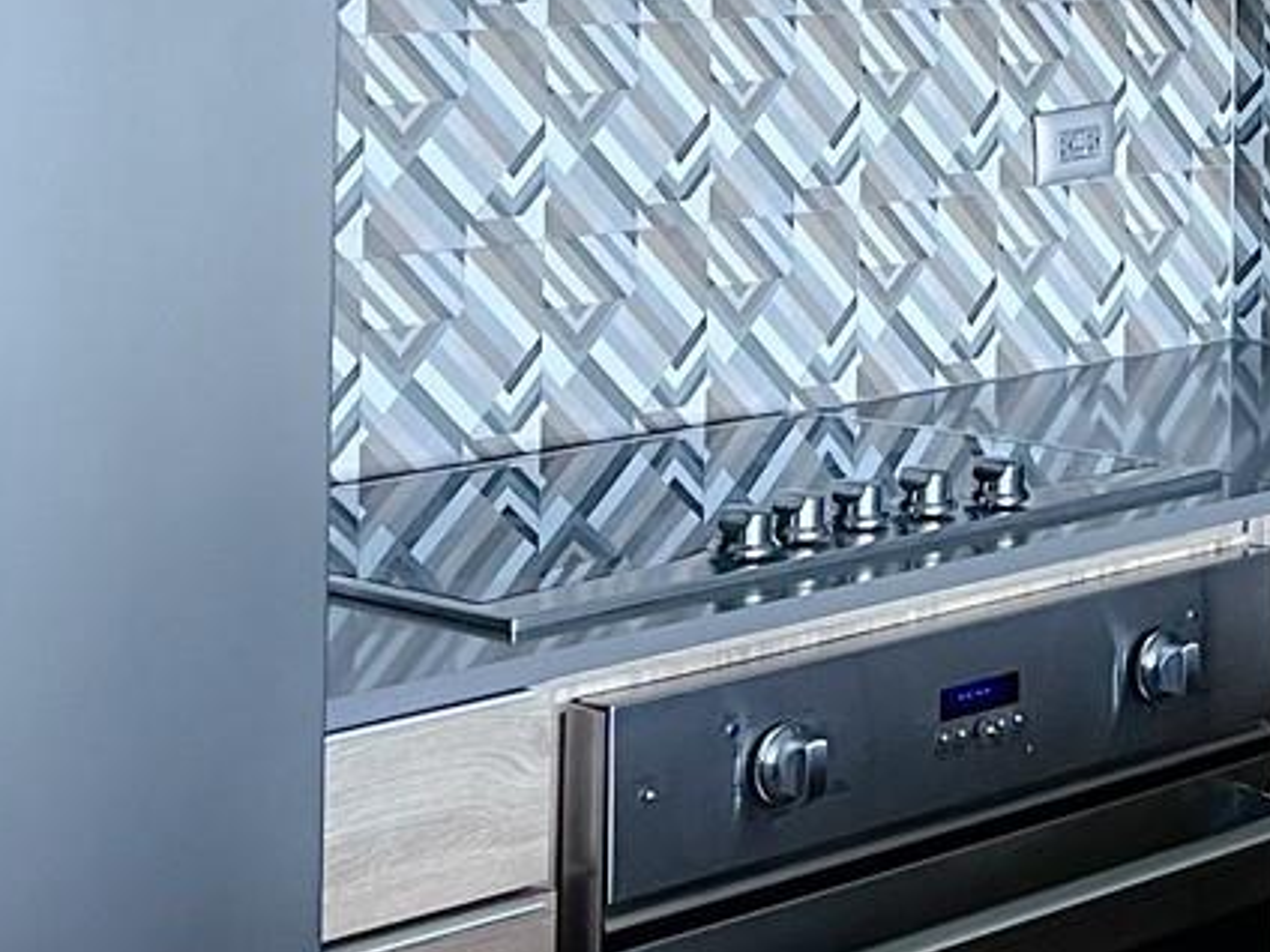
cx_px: 1498
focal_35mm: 98
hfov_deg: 19.0
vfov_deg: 14.4
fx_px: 3595
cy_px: -293
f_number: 1.5
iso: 125
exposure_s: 1/70
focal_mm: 5.7
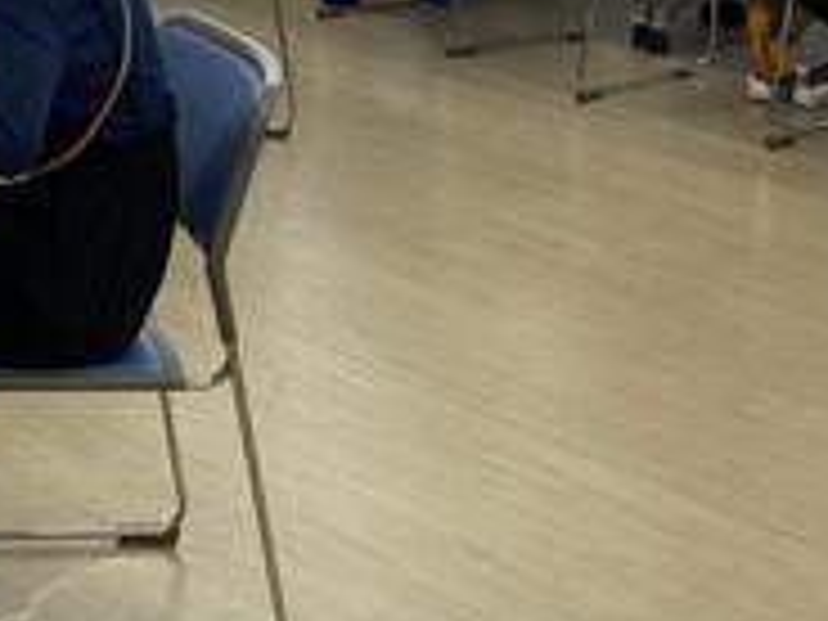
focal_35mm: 99
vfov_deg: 14.5
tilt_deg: -12.0
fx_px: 2368
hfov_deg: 18.6
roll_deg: -2.1
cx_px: -212
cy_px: -88
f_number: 1.8
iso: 80
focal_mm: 4.25
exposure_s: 1/120
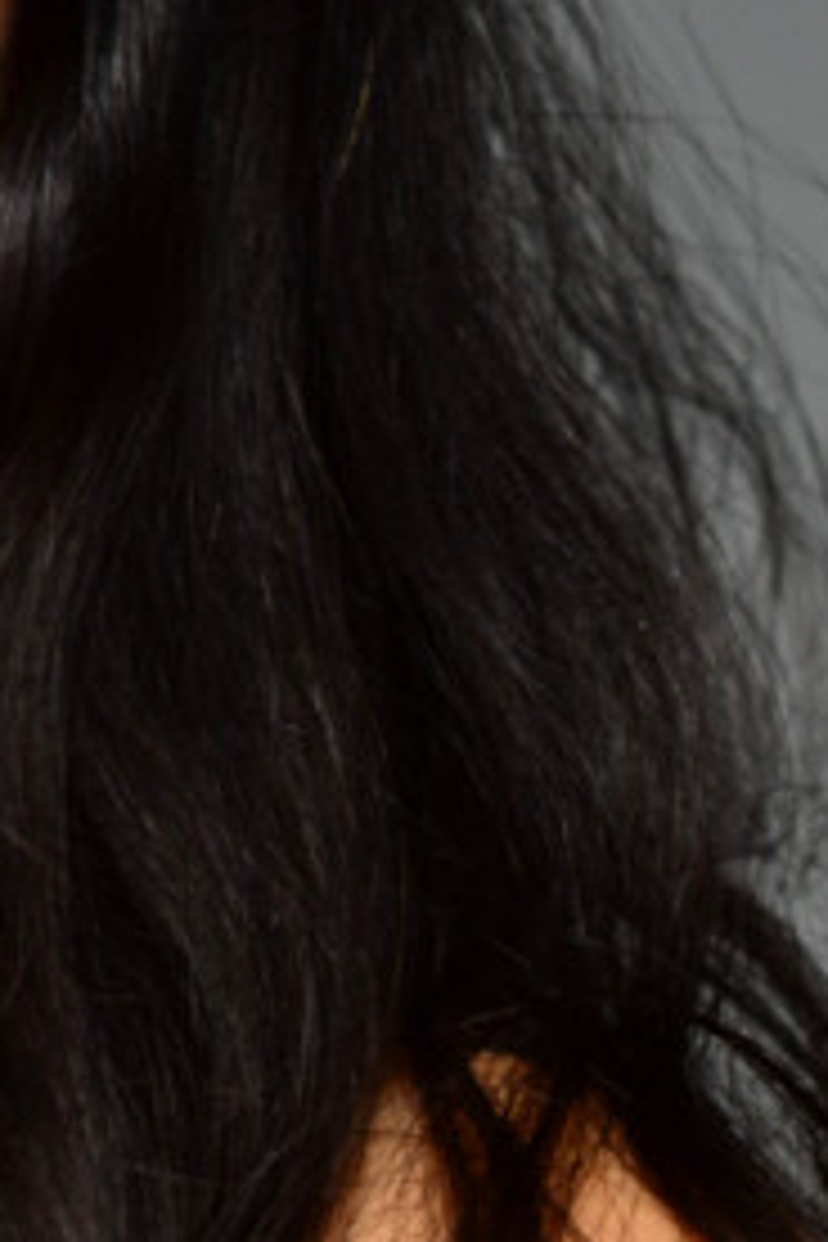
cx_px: -358
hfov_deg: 3.4
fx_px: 14109
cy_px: 1220
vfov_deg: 5.0
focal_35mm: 409
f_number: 6.3
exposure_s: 1/160
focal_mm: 85
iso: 200
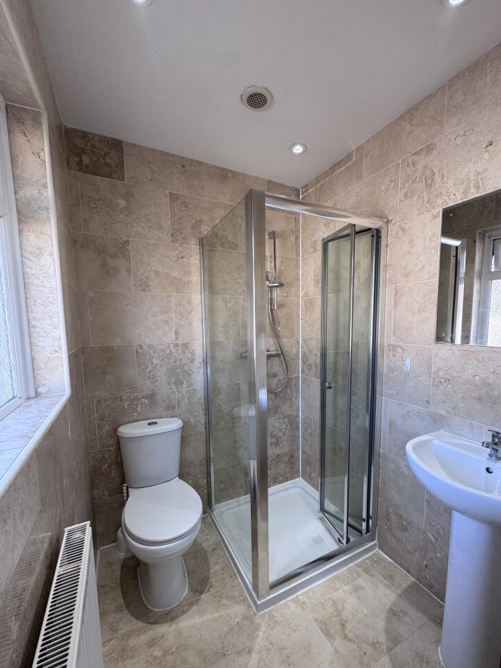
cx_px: 266
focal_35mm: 15
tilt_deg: -6.0
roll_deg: -0.7
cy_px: 355
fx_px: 289
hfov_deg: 81.7
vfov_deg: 98.0
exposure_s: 1/99
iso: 100
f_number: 2.2
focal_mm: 2.22
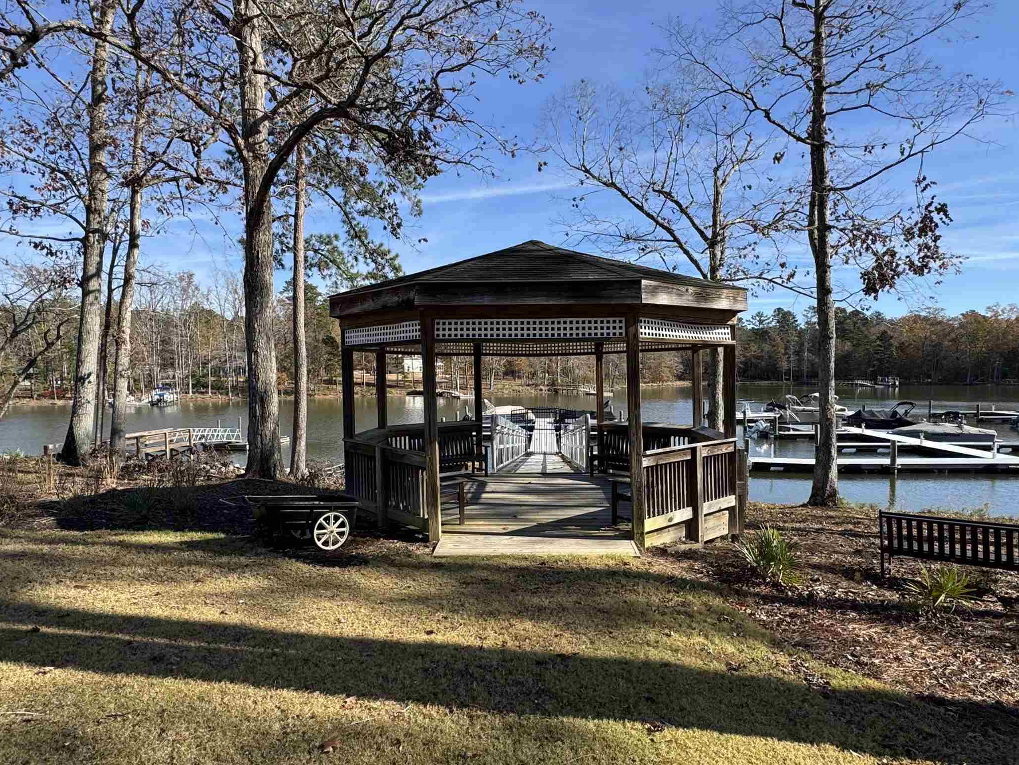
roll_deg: -0.5
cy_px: 406
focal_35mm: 21
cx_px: 516
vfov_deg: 63.4
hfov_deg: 79.0
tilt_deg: -4.0
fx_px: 618
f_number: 2.2
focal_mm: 2.22
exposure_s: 1/1020
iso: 40
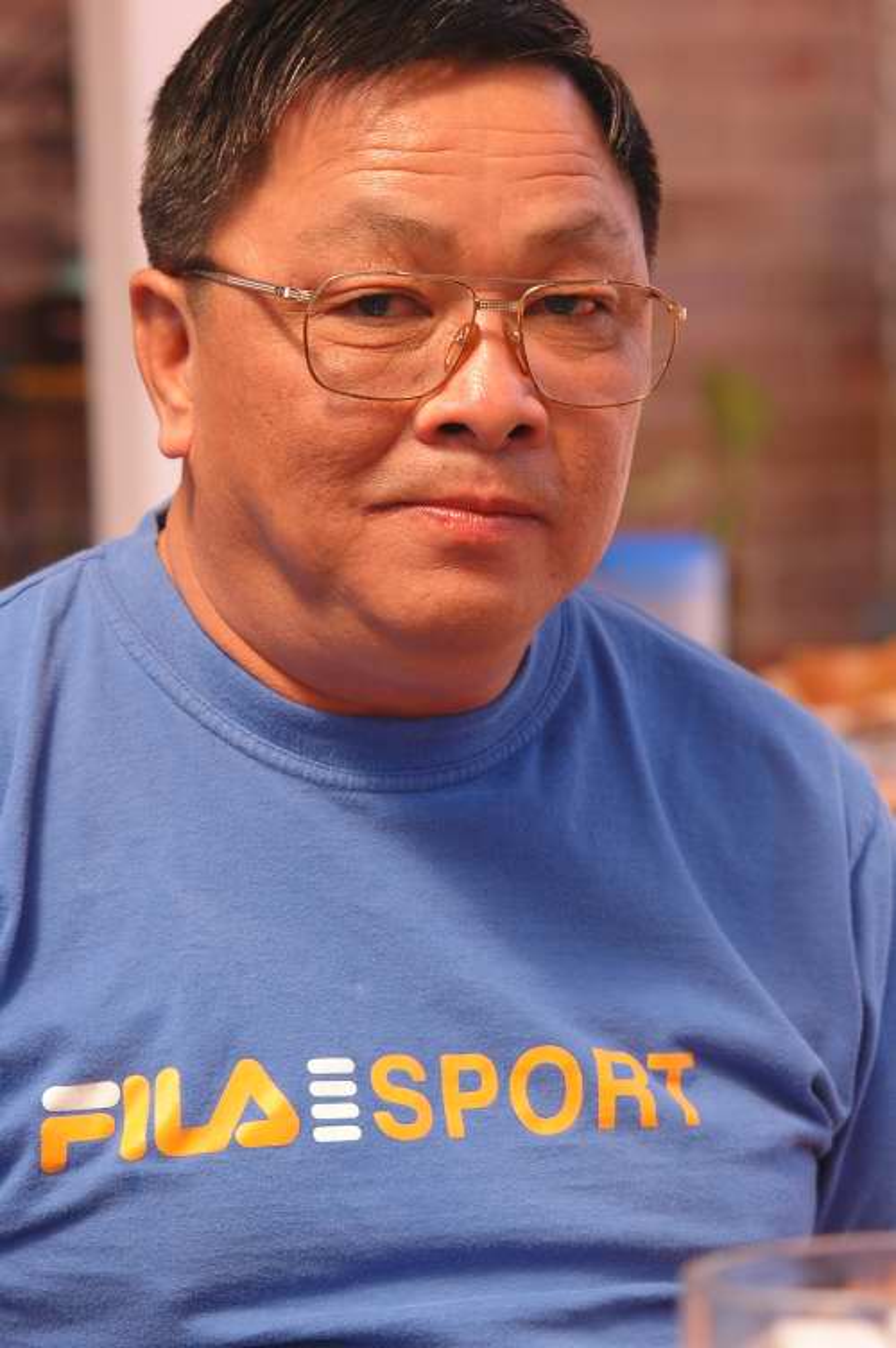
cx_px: 448
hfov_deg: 8.7
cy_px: 674
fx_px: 5890
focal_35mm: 158
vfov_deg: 13.1
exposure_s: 1/250
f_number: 5.6
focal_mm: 105
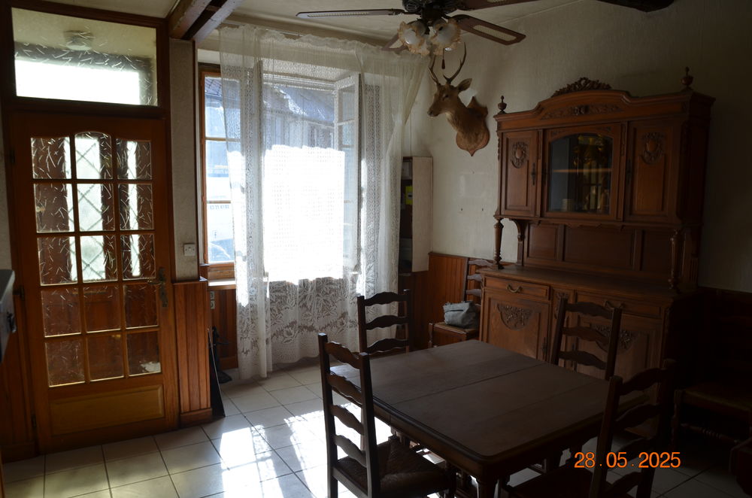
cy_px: 249
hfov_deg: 73.9
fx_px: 500
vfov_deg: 52.9
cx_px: 376
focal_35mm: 24
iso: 220
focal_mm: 16
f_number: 5.6
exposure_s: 1/125
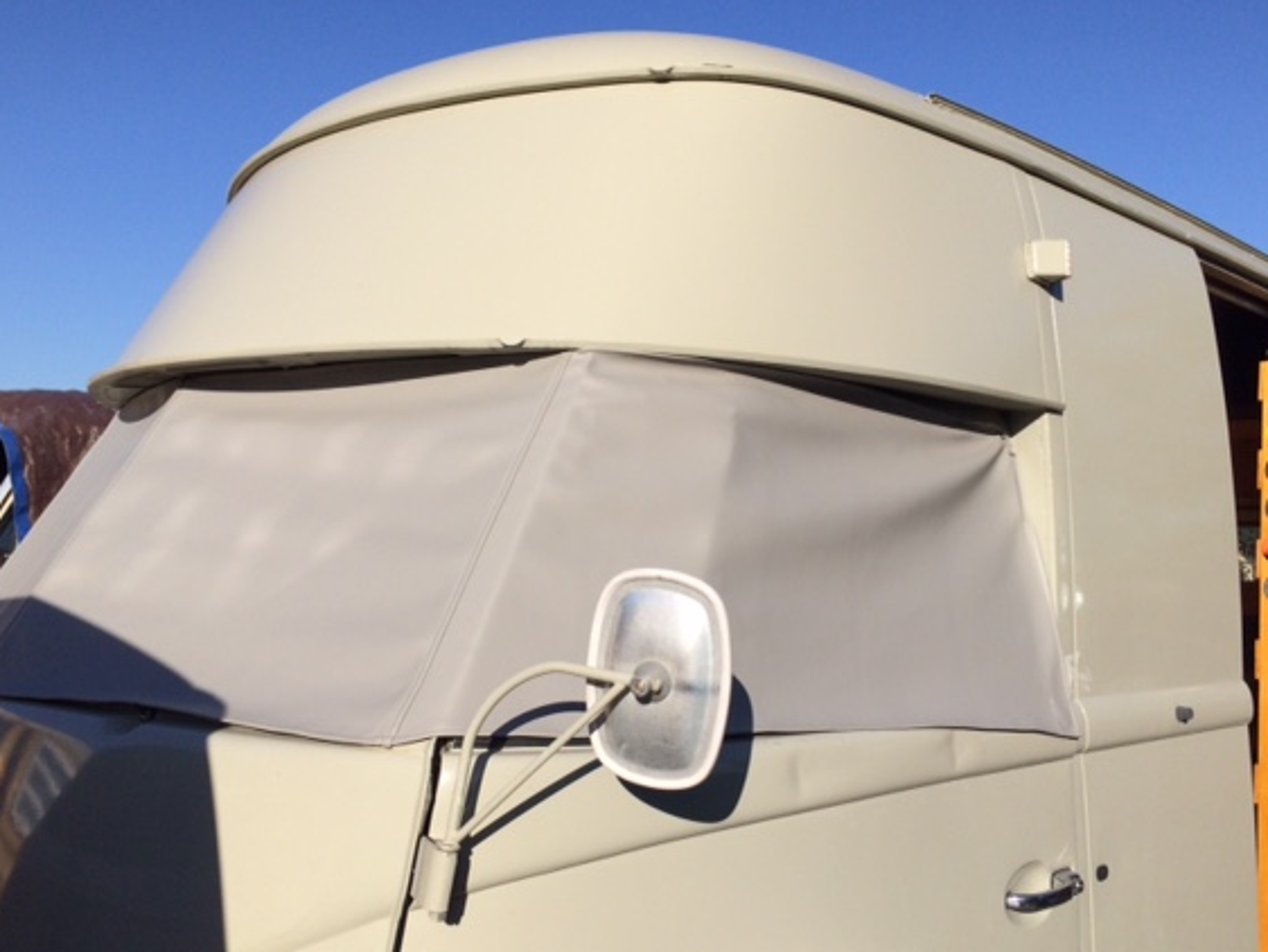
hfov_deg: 55.3
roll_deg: -1.4
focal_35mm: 33
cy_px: 517
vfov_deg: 42.9
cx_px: 607
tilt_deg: -1.4
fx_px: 1209
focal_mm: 4.15
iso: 32
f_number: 2.2
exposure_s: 1/3425
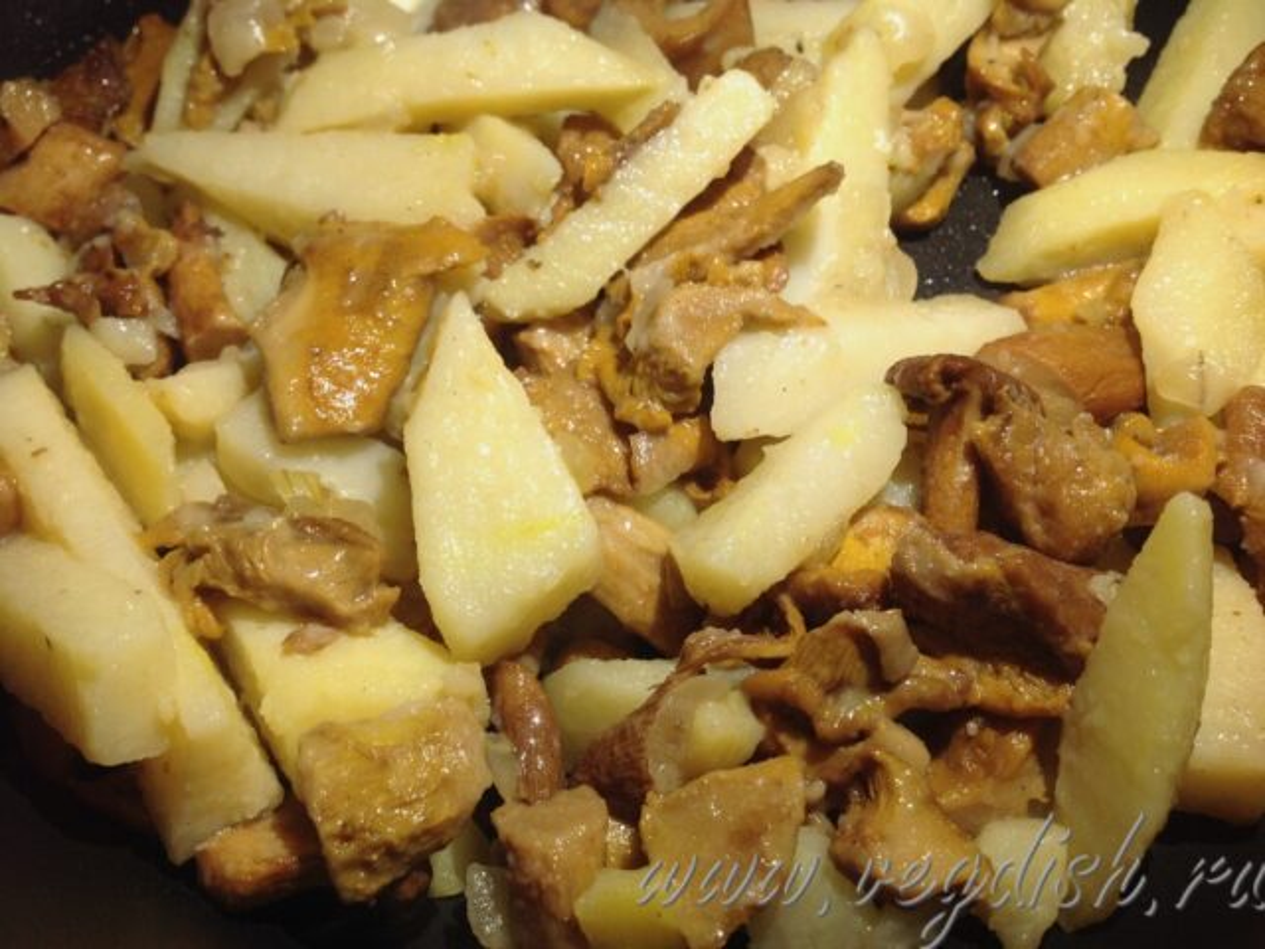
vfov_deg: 40.7
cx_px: 632
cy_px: 474
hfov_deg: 52.6
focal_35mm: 35
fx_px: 1279
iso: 64
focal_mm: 4.28
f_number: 2.4
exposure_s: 1/40
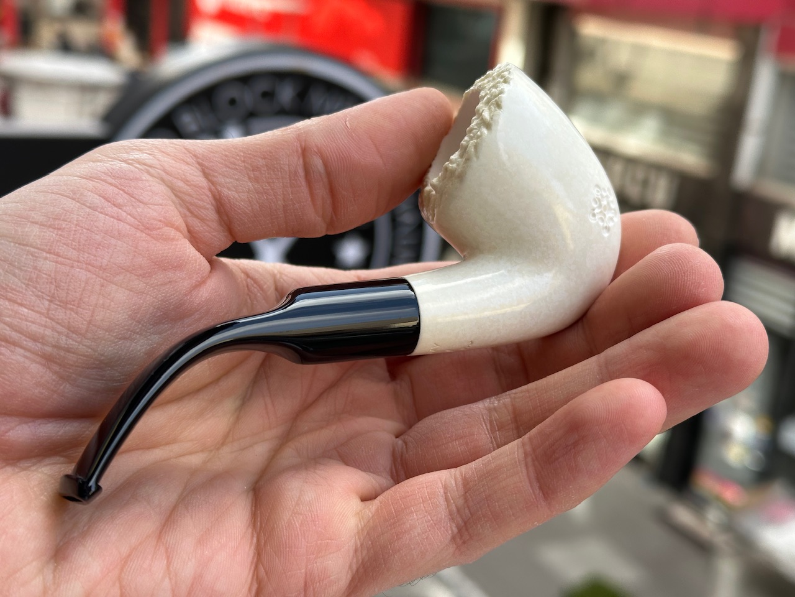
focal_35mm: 48
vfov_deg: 30.3
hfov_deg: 39.7
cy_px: 298
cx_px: 398
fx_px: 1102
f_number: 1.78
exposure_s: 1/740
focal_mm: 6.86
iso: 64
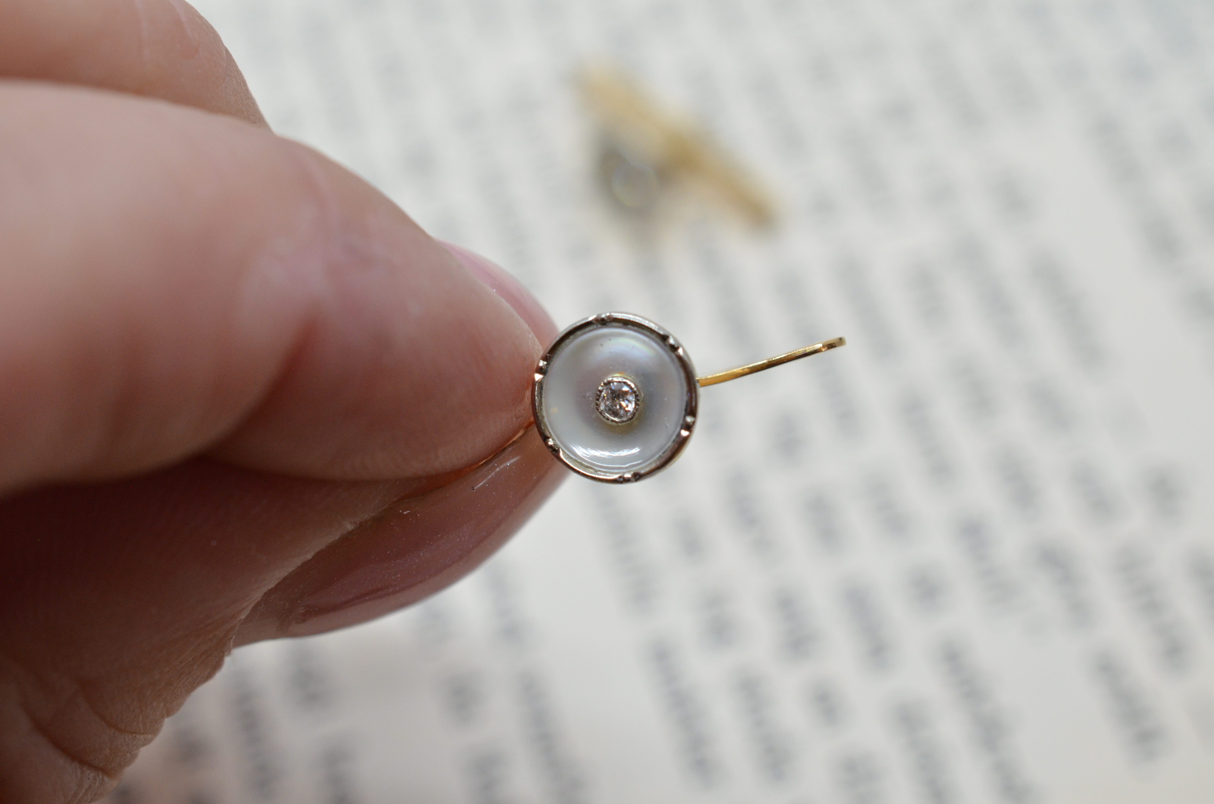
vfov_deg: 22.5
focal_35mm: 60
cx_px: 607
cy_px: 402
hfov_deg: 33.5
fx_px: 2019
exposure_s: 1/200
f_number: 9
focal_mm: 40
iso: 1000
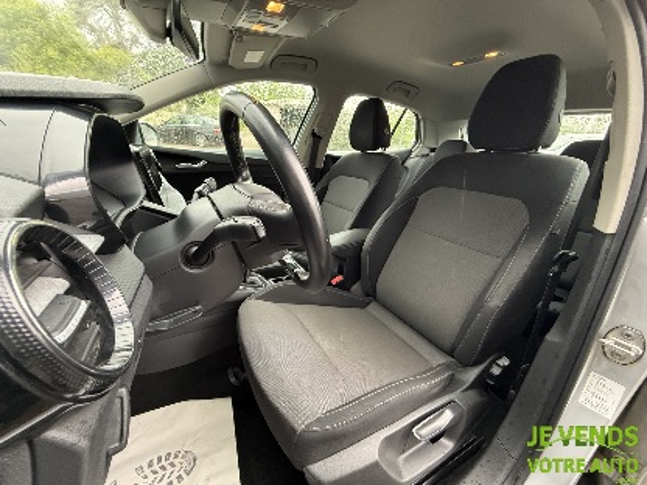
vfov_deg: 85.7
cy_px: 242
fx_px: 262
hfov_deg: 102.1
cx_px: 324
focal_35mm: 14
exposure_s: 1/60
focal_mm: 2.22
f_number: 2.2
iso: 400
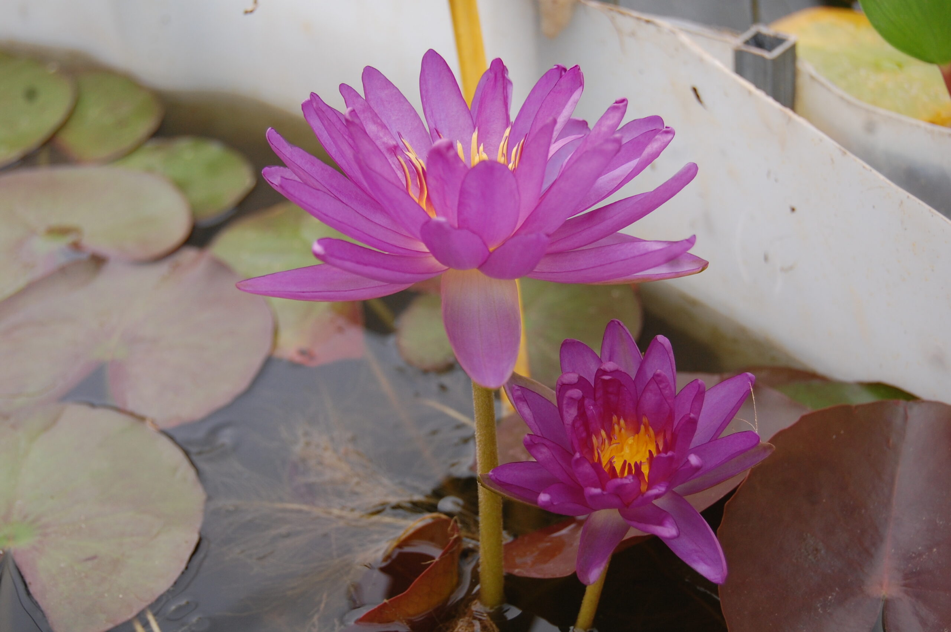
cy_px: 316
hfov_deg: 29.3
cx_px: 476
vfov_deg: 19.7
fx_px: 1821
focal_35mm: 69
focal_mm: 46
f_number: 5.6
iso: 360
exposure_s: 1/125
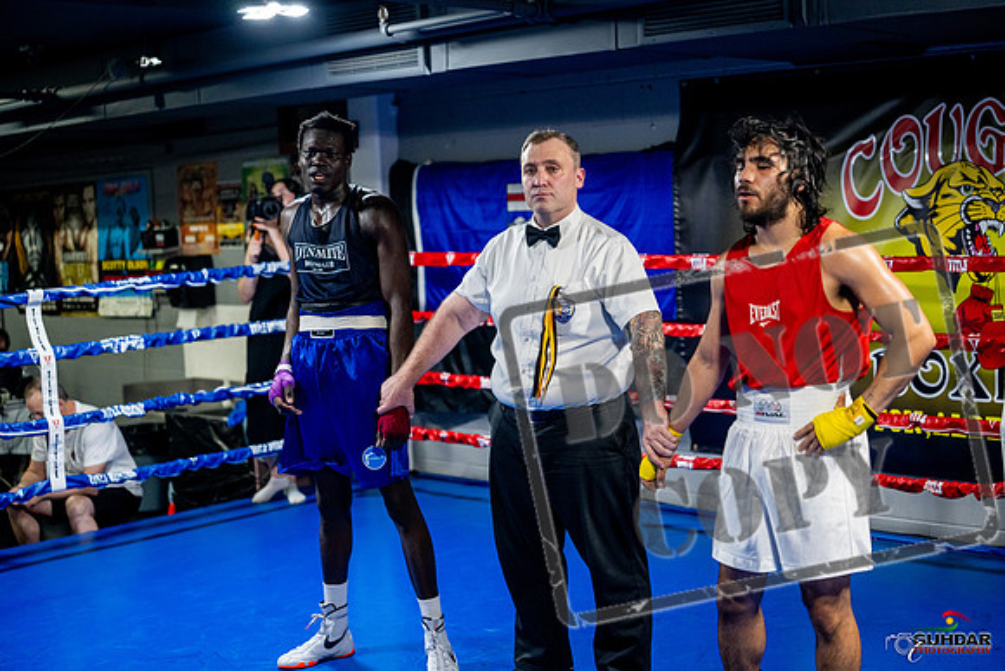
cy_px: 336
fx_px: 1396
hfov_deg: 39.6
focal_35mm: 50
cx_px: 502
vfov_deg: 27.0
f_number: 2
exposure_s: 1/1000
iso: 4000
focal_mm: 50
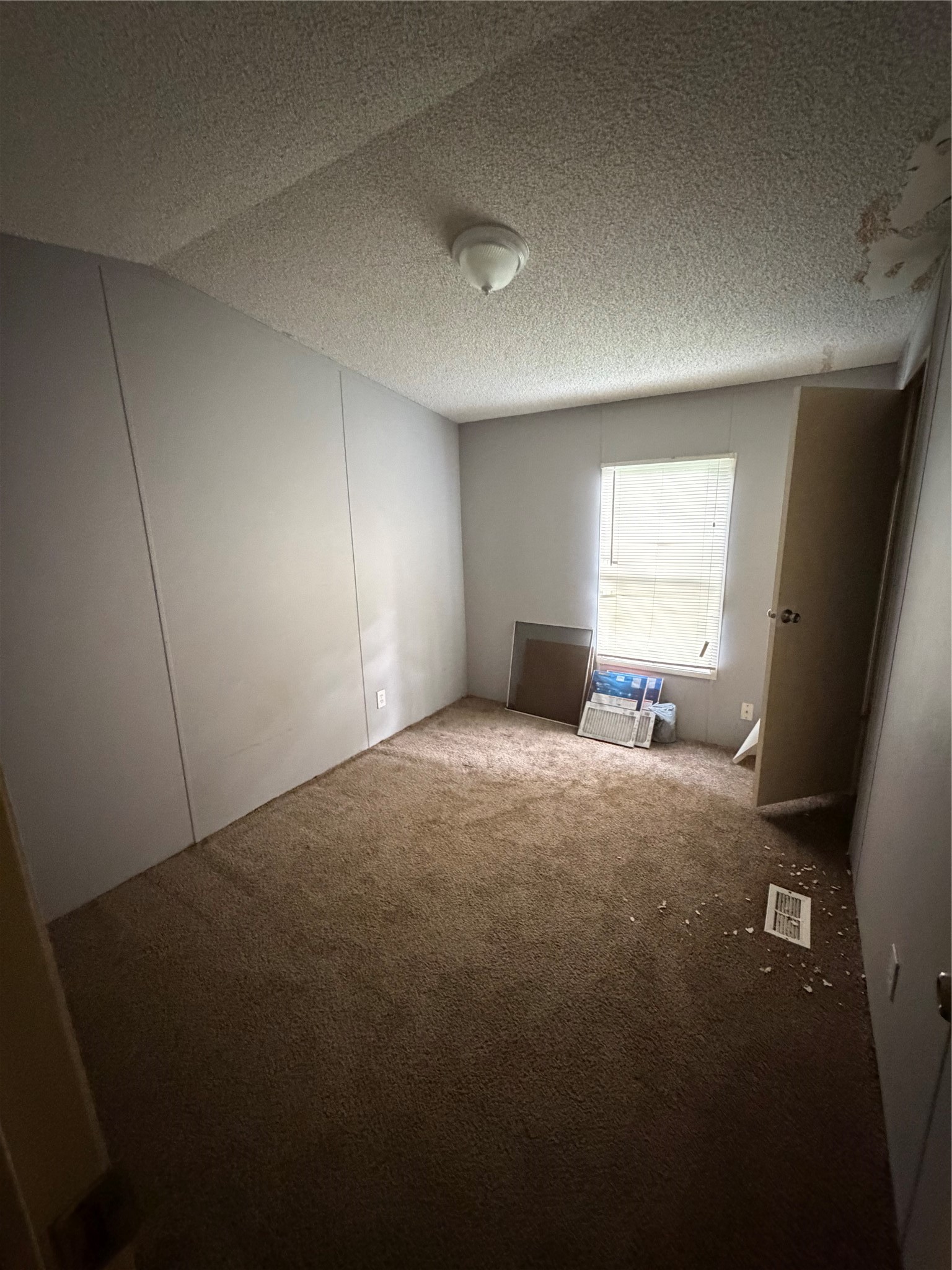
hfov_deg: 85.7
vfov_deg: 102.1
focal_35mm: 14
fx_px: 513
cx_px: 476
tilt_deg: -10.6
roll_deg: +1.6
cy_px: 635
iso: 1250
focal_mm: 2.22
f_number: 2.2
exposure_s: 1/45
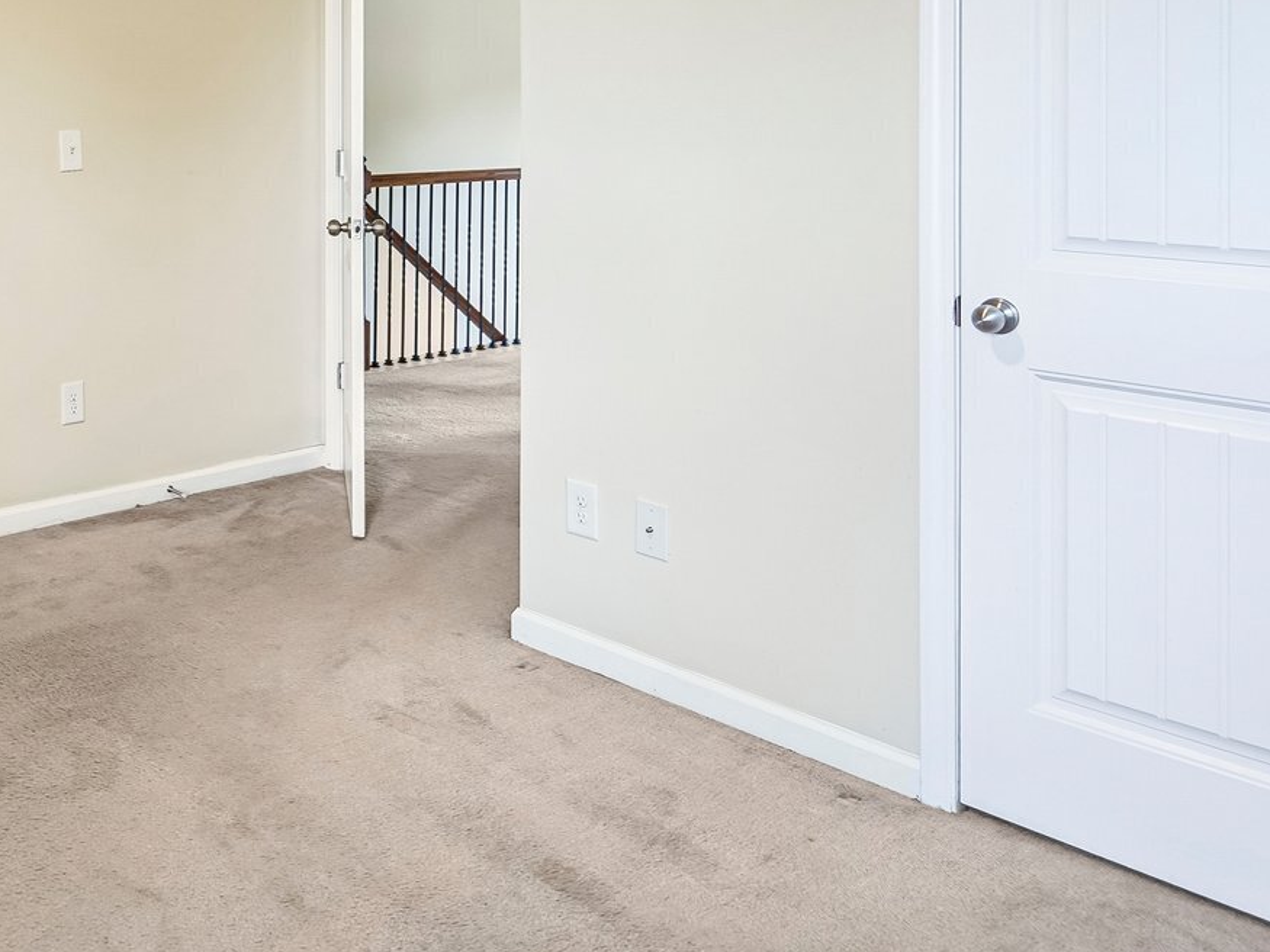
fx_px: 1321
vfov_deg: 36.9
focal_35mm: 36
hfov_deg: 45.2
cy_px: 76
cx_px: 65
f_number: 4
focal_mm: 16
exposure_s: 1/5
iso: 50
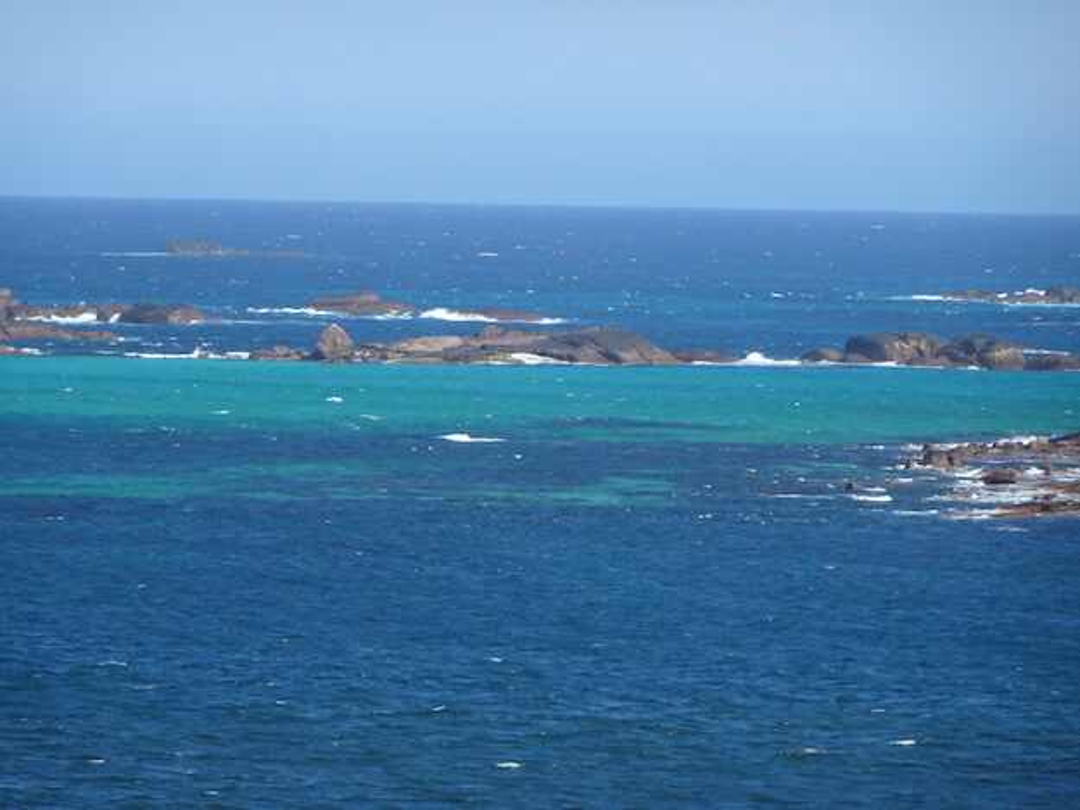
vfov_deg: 4.5
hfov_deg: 5.9
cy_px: 405
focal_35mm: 334
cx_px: 540
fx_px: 10423
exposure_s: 1/320
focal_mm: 57.05
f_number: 6.3
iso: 80
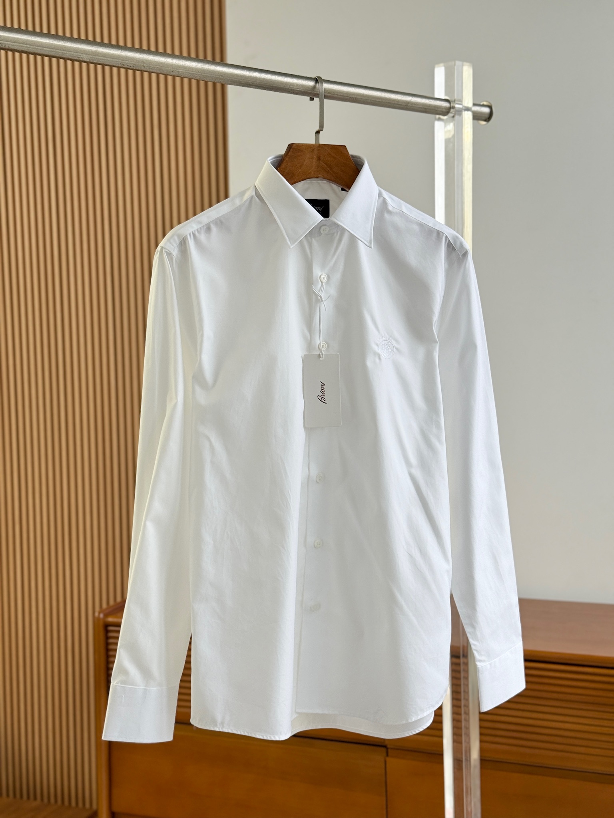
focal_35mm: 48
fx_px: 1135
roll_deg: +0.9
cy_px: 409
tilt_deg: -4.4
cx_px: 307
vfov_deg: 39.7
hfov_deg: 30.3
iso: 80
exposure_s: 1/121
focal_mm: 6.76
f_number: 1.78
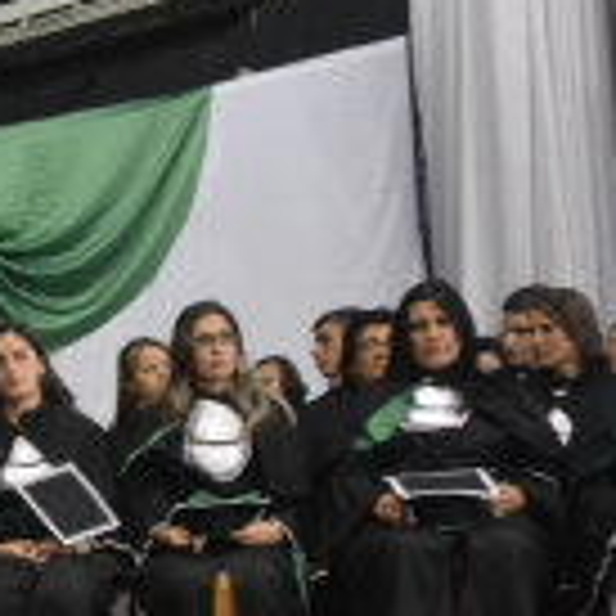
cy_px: 618
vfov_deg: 16.7
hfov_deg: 14.9
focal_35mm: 102
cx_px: -486
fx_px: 2054
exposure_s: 1/25
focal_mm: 22
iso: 3200
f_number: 4.5
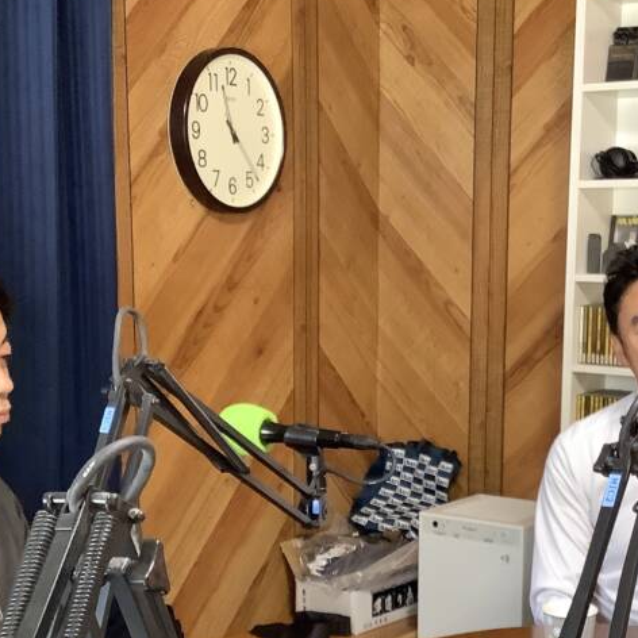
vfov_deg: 29.4
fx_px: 1209
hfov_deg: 29.4
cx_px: 397
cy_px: 400
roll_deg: -0.4
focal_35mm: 58
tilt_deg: -10.3
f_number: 2.4
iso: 250
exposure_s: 1/50
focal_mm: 3.3
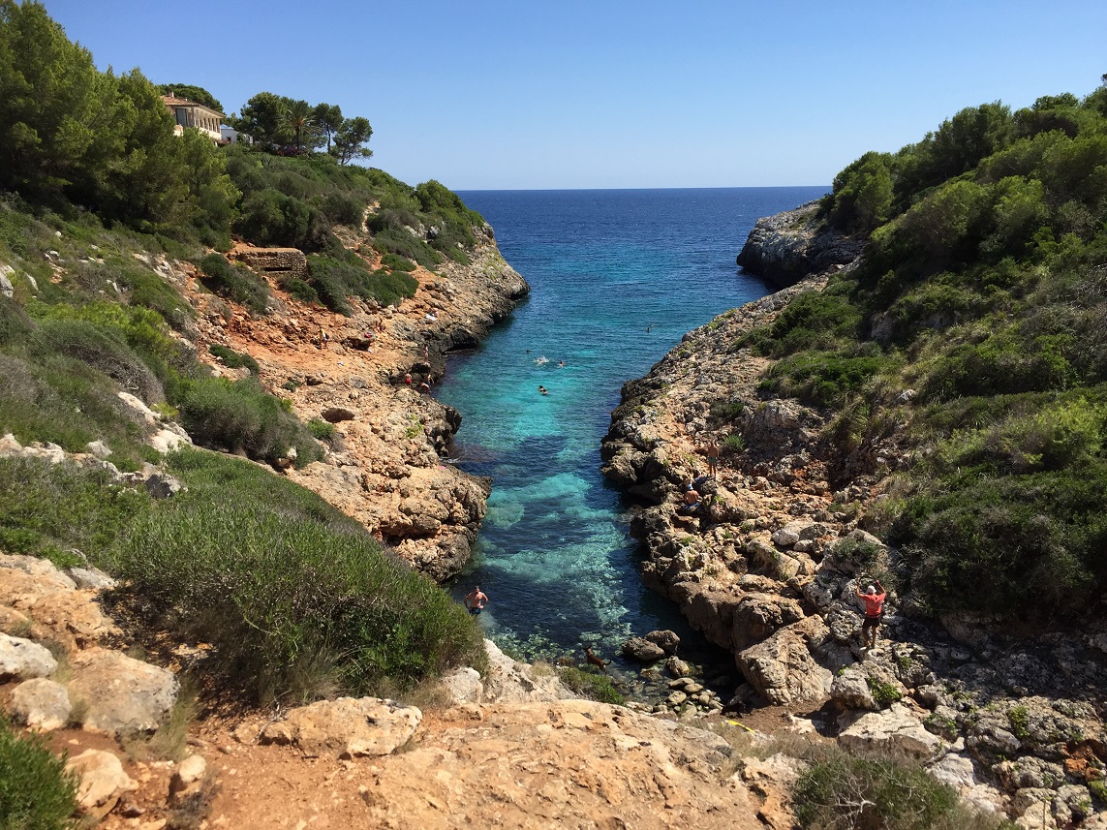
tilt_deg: -12.5
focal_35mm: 29
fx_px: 927
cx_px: 554
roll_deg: -0.8
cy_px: 415
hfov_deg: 61.7
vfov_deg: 48.2
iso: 32
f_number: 2.2
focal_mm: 4.15
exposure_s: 1/1980
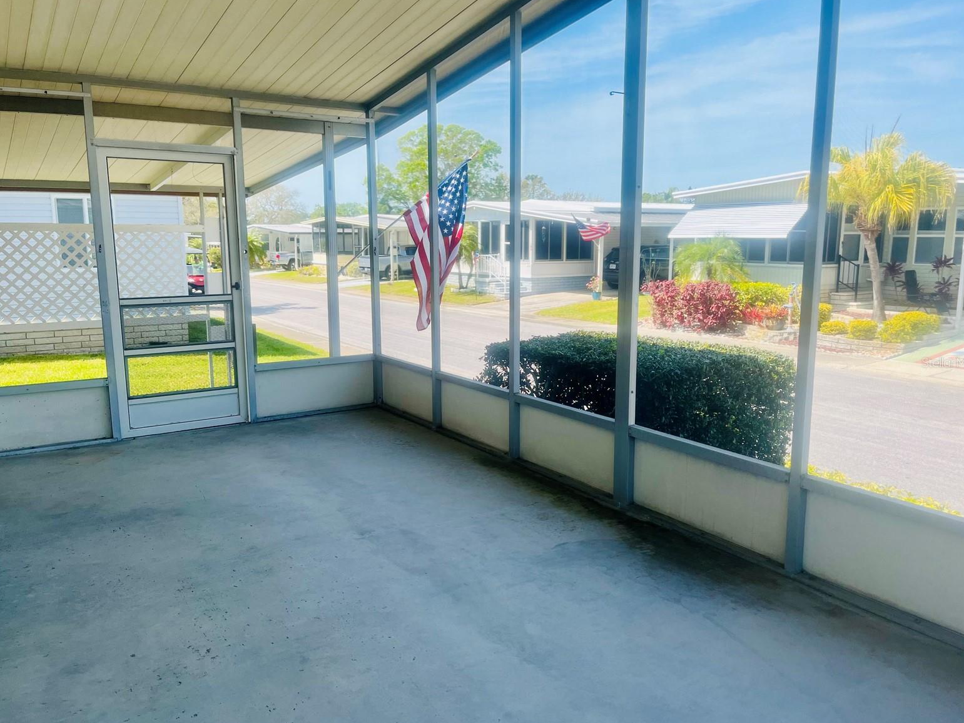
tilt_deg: -10.2
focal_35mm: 27
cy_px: 362
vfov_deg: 51.4
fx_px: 752
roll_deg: -0.2
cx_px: 480
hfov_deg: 65.3
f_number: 1.6
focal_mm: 5.1
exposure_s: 1/1151
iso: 50
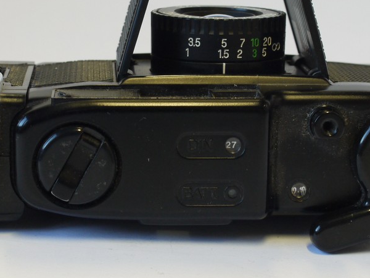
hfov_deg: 16.4
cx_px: 149
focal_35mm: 120
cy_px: 132
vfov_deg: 12.3
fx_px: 1283
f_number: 8
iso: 400
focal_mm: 30
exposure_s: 1/25
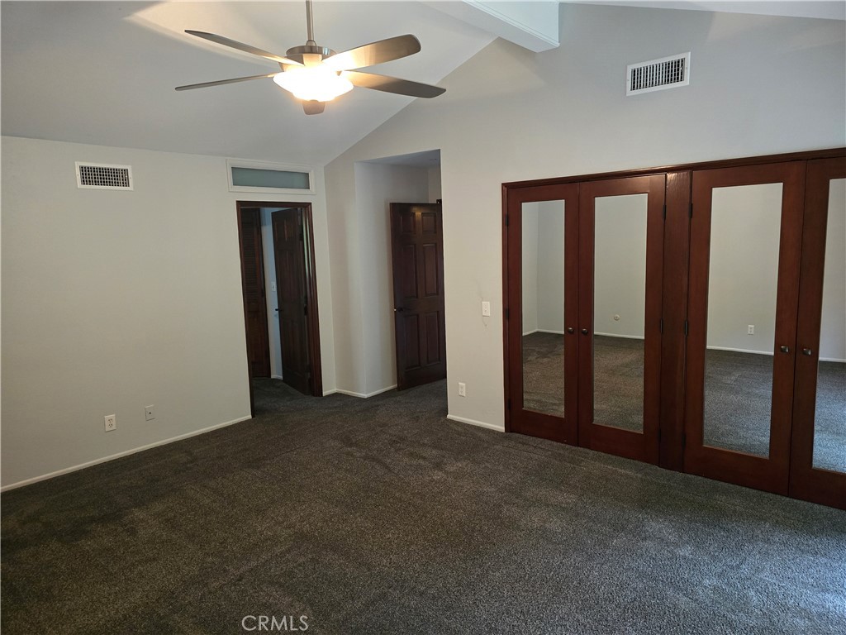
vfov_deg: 58.9
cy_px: 318
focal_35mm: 23
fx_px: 562
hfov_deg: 73.9
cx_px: 423
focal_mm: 6.3
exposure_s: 1/60
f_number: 1.7
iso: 1250
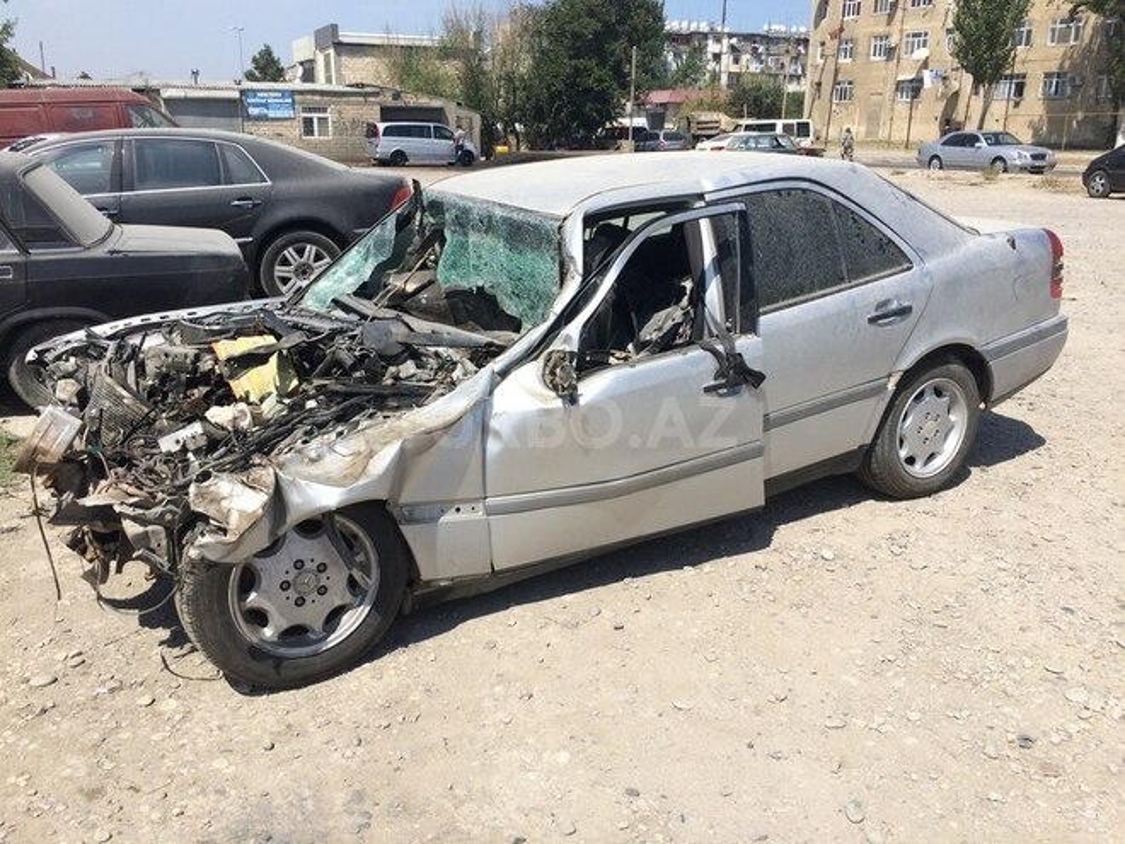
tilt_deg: -17.9
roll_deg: +0.9
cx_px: 562
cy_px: 422
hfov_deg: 61.7
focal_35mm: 29
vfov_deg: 48.2
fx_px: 942
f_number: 2.2
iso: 32
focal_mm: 4.15
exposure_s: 1/2740
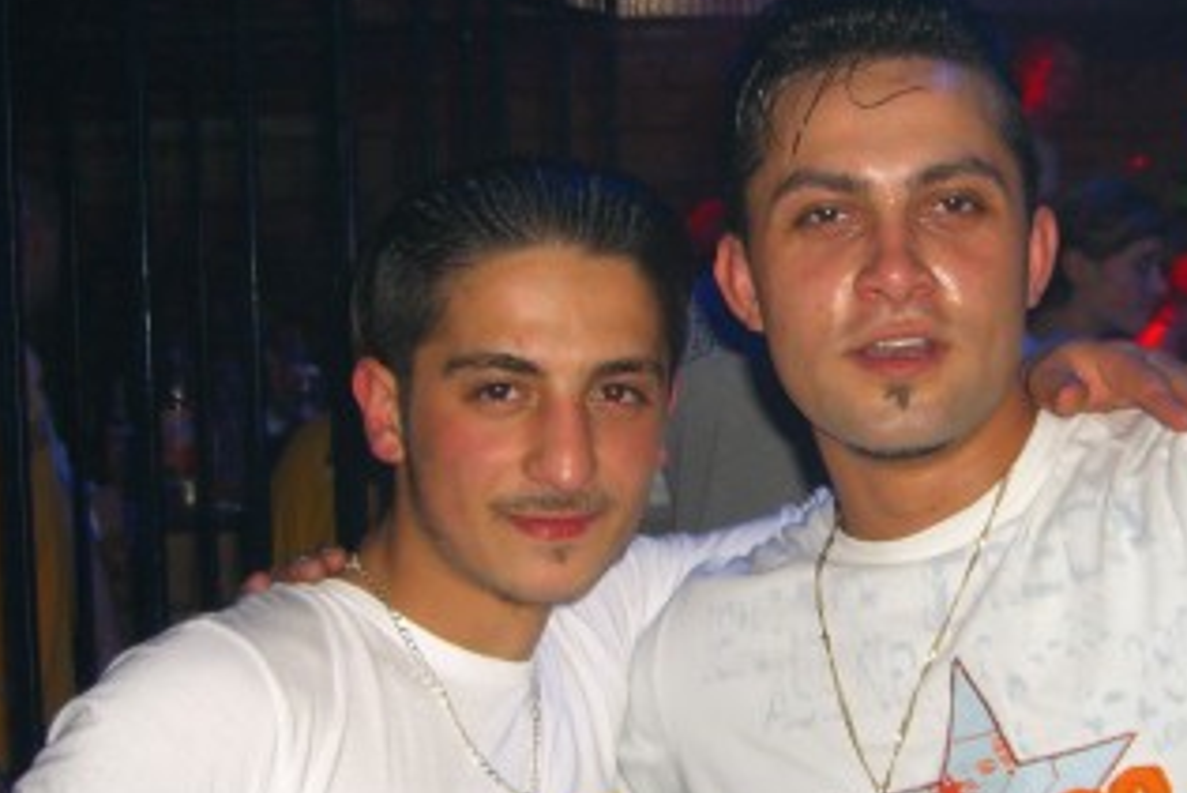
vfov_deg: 18.2
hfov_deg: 26.7
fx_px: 2474
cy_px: 425
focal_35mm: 75
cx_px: 856
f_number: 2.8
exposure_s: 1/60
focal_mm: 7.9
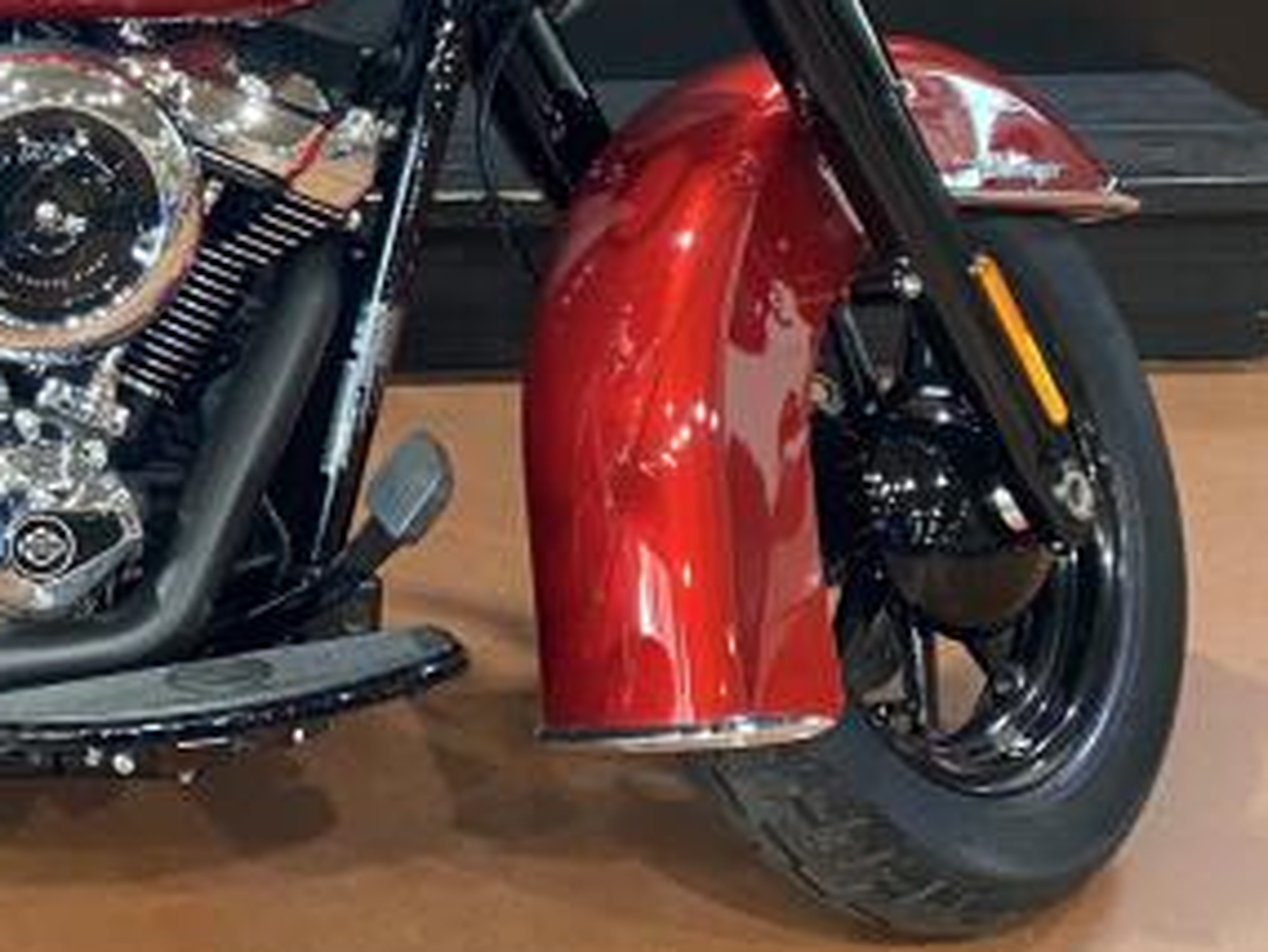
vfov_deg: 19.8
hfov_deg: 23.7
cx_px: -356
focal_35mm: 73
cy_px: 71
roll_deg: +0.8
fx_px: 2675
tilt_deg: -19.0
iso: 400
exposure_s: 1/60
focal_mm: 4.25
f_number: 1.8
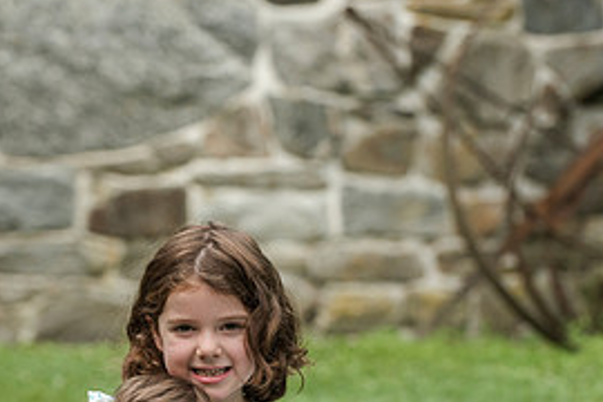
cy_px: 370
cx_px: 179
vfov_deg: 5.1
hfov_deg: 7.7
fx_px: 4505
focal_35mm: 269
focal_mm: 125
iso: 400
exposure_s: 1/1600
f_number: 4.5
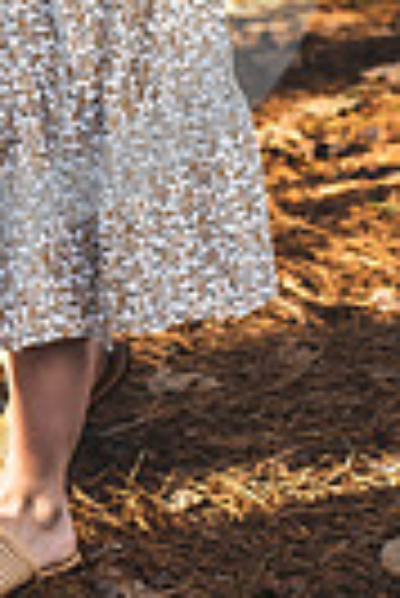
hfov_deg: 8.0
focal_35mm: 169
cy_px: -256
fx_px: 2809
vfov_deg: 11.7
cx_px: -148
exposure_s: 1/200
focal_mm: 50
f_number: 2.8
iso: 100
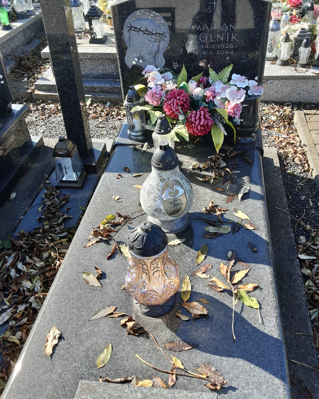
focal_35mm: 30
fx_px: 354
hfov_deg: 48.5
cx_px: 159
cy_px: 183
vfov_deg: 58.7
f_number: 1.9
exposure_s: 1/435
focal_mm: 2.9
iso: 40
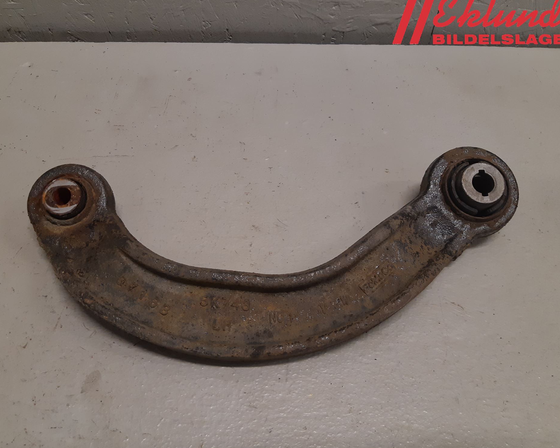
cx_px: 269
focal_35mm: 28
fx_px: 464
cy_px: 225
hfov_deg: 62.2
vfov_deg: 51.5
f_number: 1.7
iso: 125
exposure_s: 1/50
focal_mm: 3.93
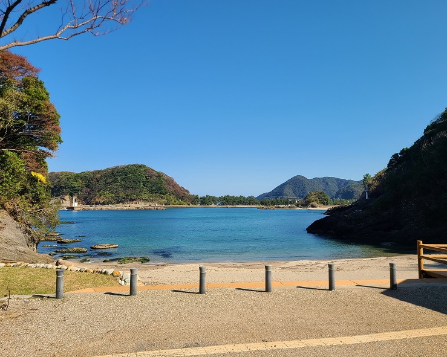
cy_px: 181
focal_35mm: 28
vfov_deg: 51.5
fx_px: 370
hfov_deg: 62.2
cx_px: 237
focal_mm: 5.4
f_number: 1.8
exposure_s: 1/2283
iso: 40
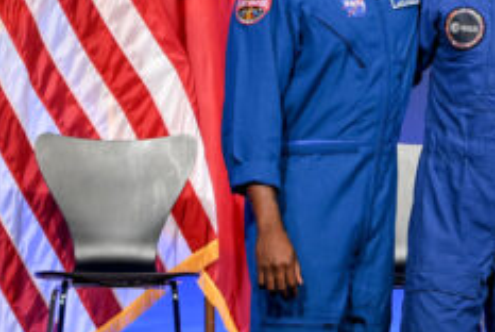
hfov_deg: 5.7
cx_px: 576
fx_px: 4984
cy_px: -51
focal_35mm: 362
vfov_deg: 3.8
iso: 3200
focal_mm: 110
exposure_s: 1/200
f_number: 5.6
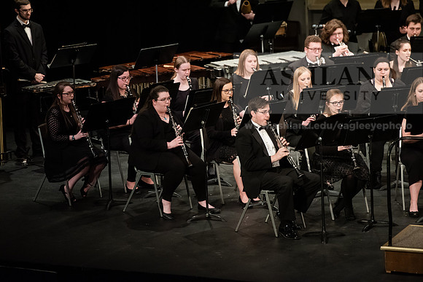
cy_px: 141
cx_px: 212
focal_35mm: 200
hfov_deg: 10.3
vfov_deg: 6.9
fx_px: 2350
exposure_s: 1/200
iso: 4000
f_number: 3.2
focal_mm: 200
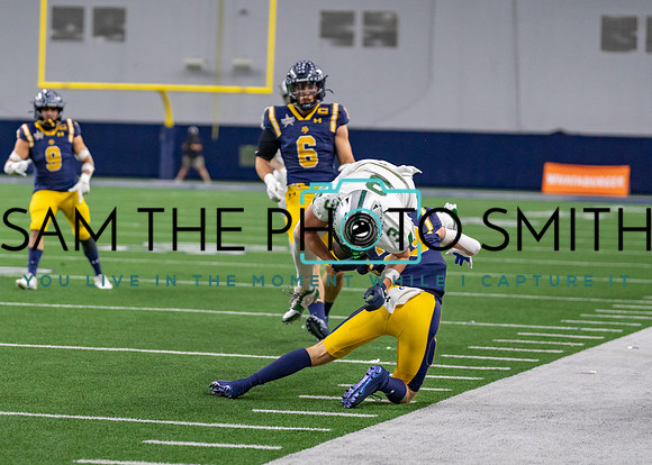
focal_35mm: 157
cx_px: 236
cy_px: 249
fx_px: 2899
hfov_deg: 12.8
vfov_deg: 9.2
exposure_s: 1/1000
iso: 2000
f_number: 2.8
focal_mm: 116
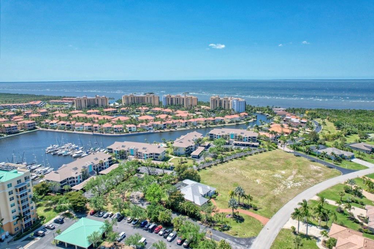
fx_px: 228
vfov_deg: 57.2
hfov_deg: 78.6
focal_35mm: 22
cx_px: 187
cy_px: 124
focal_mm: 8.38
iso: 100
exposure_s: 1/1600
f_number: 2.8
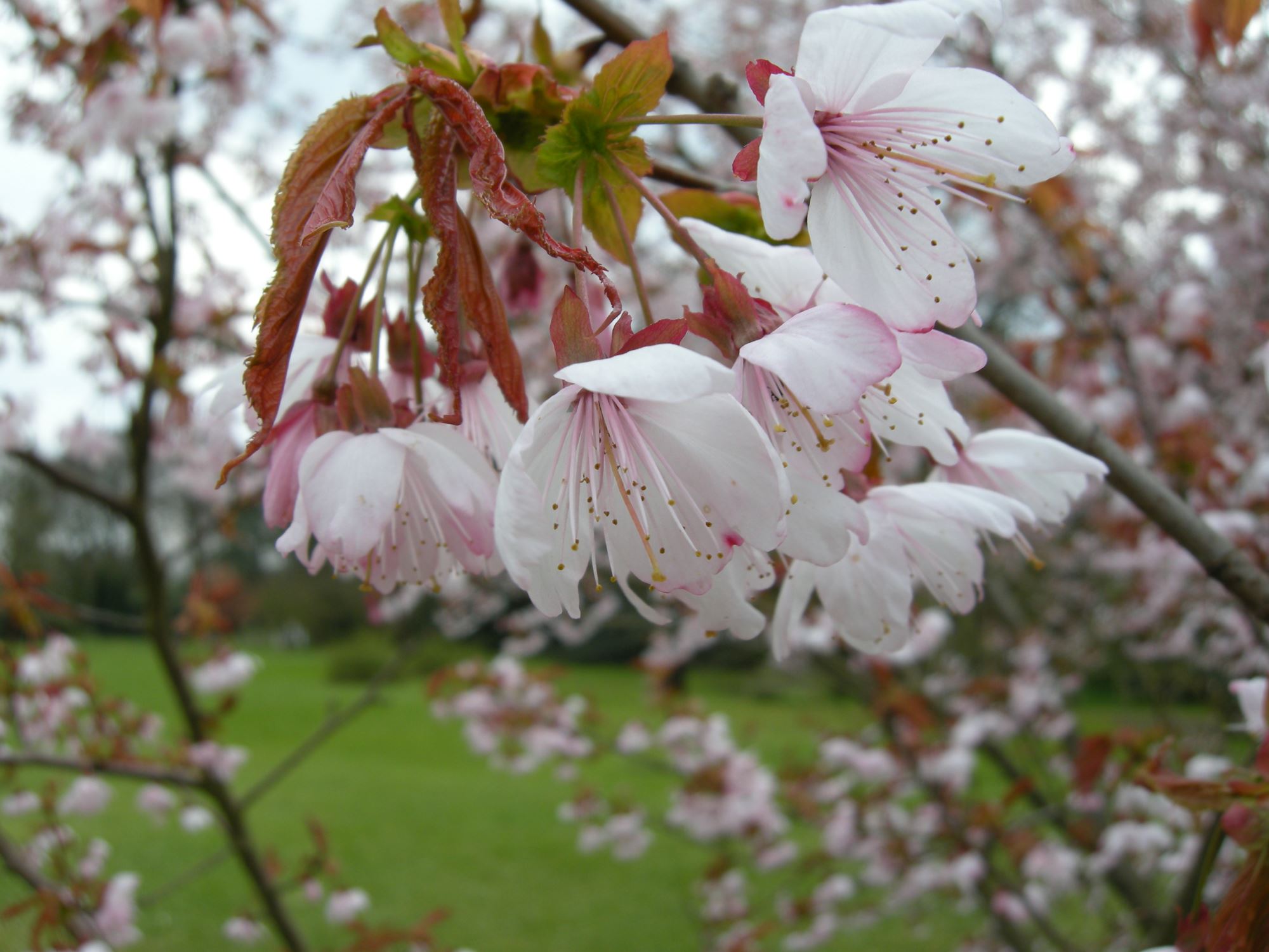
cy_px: 476
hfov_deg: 52.6
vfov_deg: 40.7
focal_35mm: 35
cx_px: 634
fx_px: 1283
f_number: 4.8
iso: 64
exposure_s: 1/172
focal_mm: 7.5
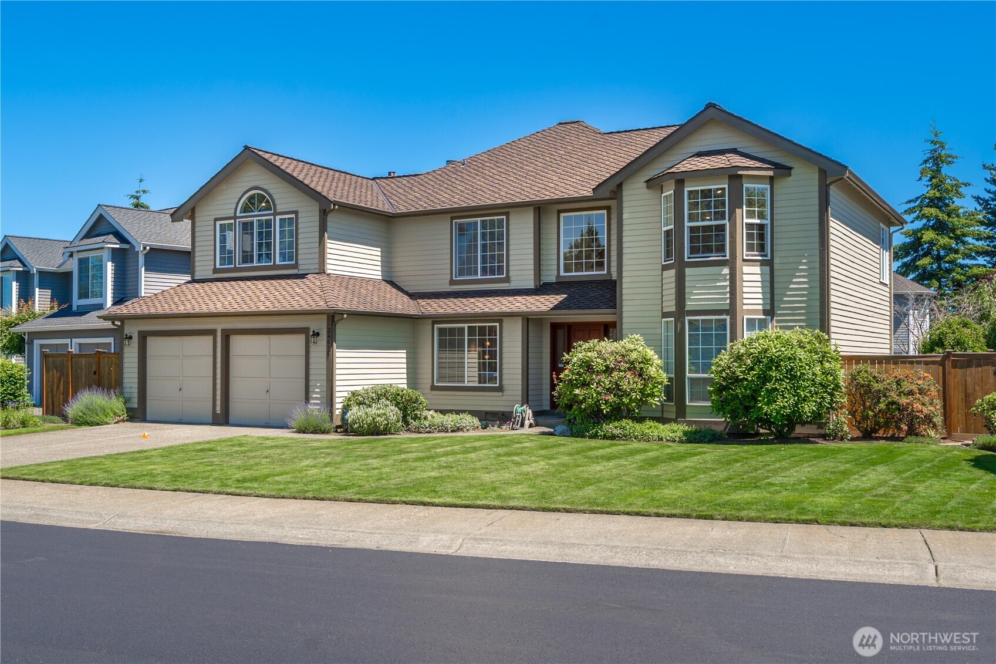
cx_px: 498
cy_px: 332
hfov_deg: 73.7
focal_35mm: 24
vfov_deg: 53.1
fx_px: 664
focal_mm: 24
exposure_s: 1/160
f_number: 8
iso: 100
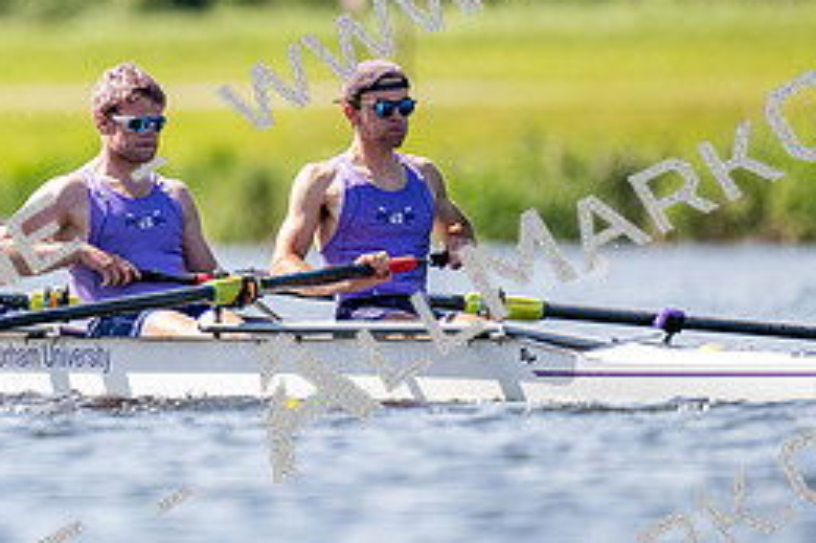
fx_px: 30285
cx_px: -13
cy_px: 185
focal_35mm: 1337
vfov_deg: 1.0
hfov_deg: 1.5
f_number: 4
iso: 450
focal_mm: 600
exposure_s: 1/2500
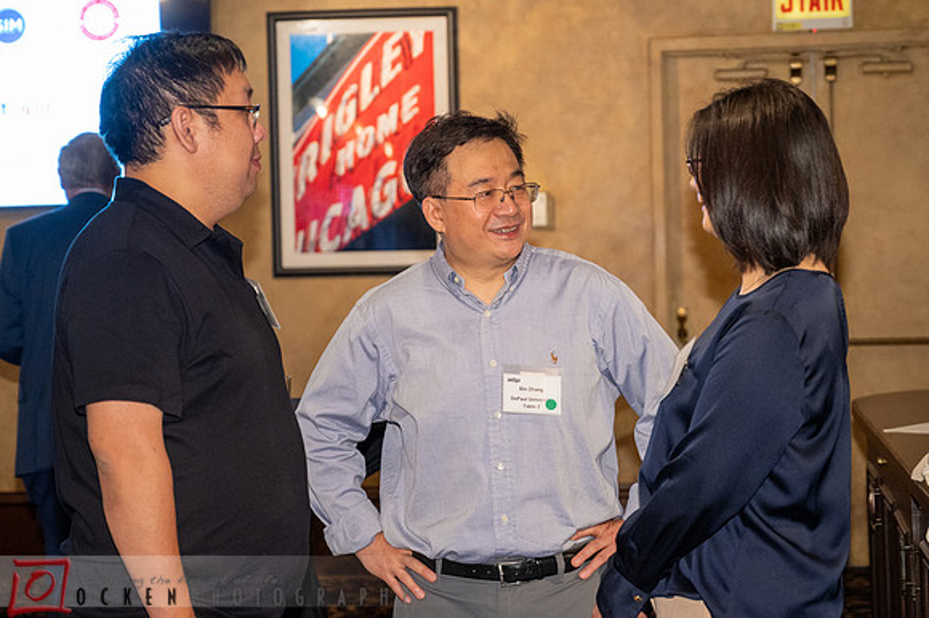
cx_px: 493
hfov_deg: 24.9
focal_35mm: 82
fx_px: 2107
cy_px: 266
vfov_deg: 16.7
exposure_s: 1/80
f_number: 4
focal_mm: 70
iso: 3200
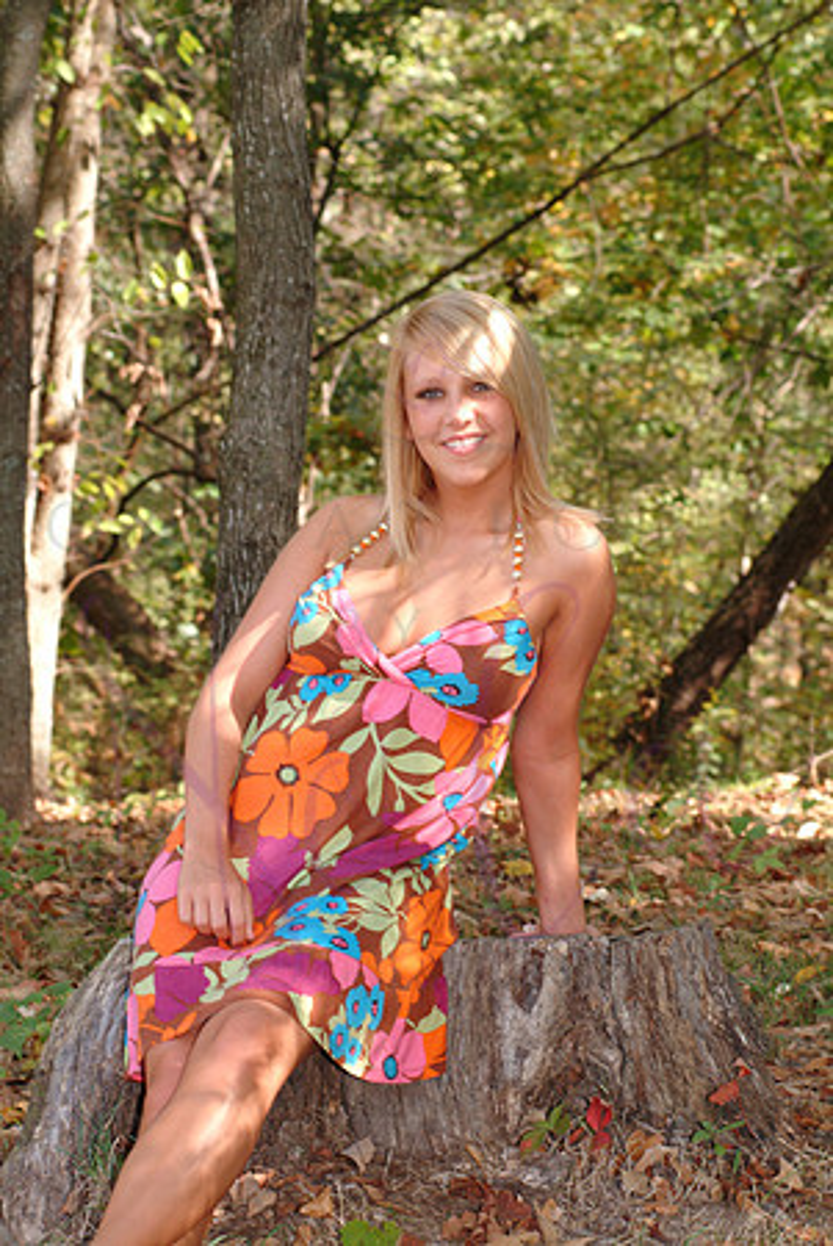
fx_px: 4103
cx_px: 416
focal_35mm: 118
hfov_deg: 11.6
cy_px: 623
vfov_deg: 17.3
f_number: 8
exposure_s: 1/125
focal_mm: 79
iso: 400
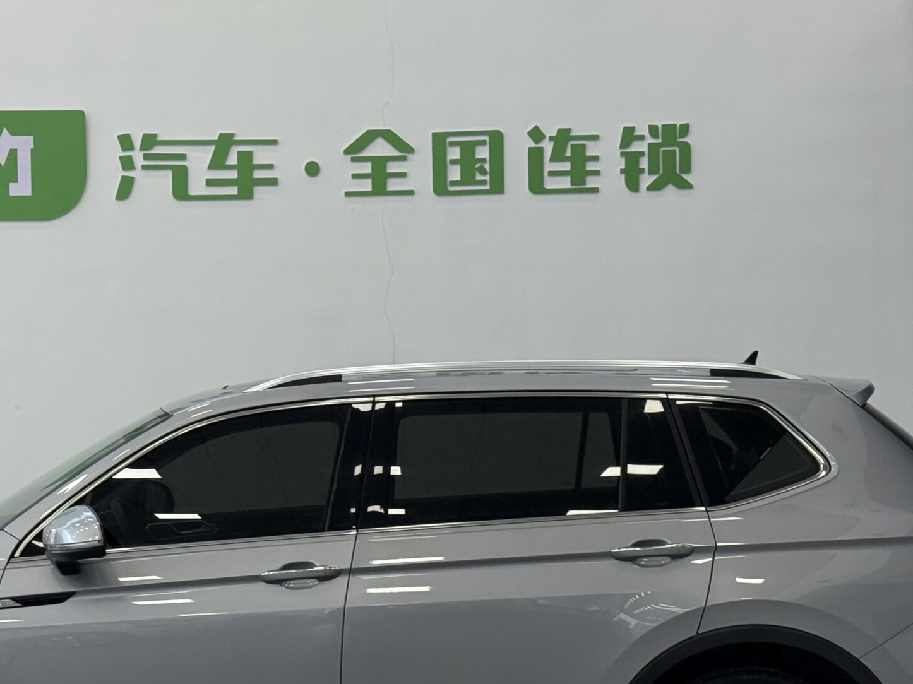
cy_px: 555
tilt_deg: -2.4
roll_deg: -0.2
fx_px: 2242
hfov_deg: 22.9
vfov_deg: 17.2
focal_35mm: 85
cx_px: 287
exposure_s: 1/239
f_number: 1.78
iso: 160
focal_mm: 6.76
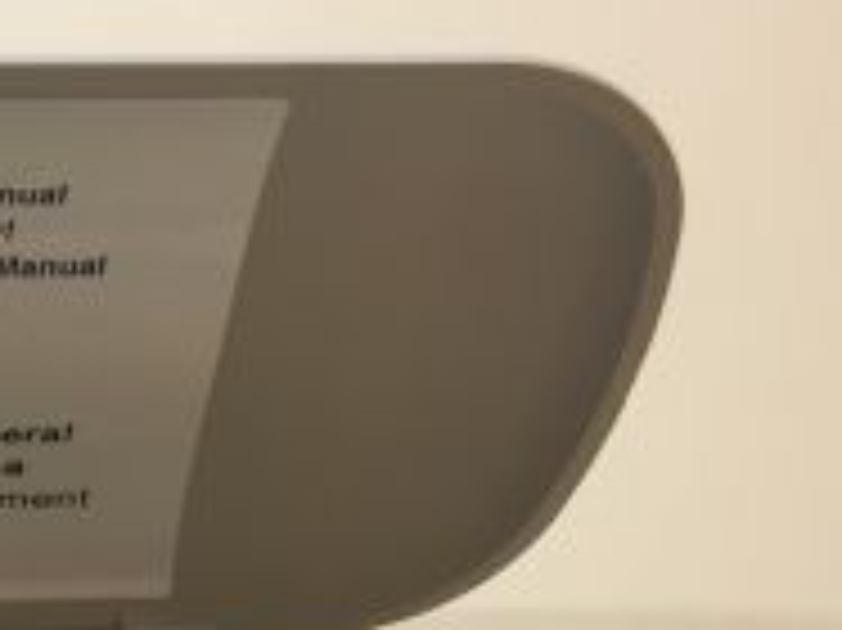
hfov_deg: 20.9
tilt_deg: -69.2
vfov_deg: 16.5
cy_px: 677
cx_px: -176
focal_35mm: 87
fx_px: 2115
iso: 125
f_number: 2.2
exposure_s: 1/33
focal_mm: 4.15
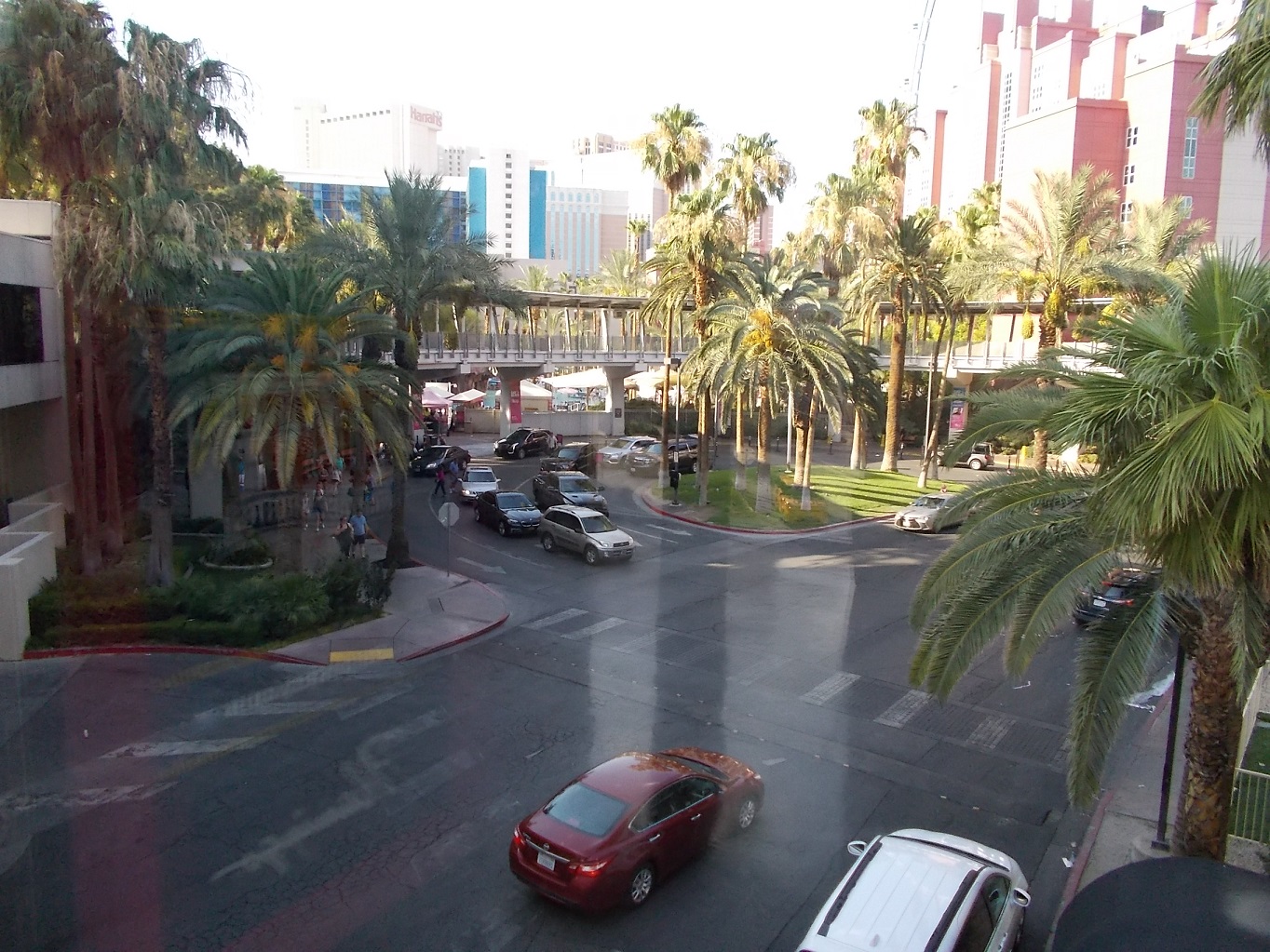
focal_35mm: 26
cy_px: 476
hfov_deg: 67.3
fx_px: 954
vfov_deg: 53.1
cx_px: 635
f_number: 3.2
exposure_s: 1/250
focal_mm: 4.6
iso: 250
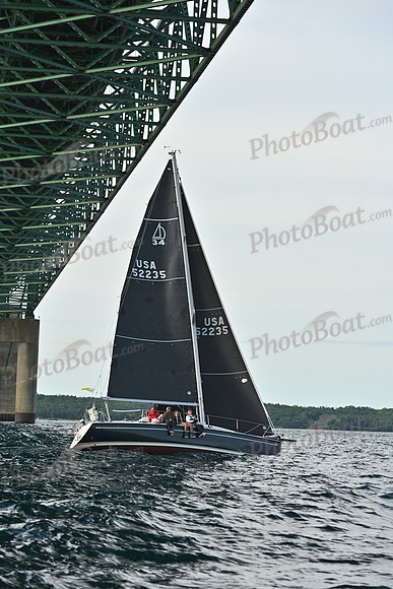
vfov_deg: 17.6
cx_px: 196
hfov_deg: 11.8
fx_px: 1898
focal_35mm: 116
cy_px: 294
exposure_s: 1/1250
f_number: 5.6
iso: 320
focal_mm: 116
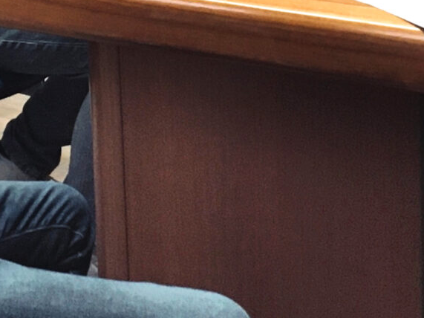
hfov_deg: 15.2
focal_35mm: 130
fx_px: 1592
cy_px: -104
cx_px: 206
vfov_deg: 11.1
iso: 200
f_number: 2.2
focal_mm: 4.15
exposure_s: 1/33
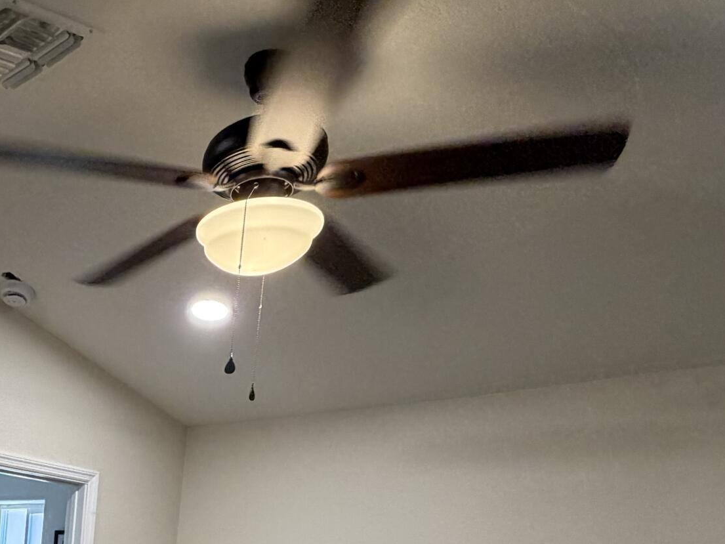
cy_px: 642
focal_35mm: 38
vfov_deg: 31.9
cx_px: -14
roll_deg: -4.4
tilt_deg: -4.9
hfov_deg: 41.9
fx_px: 796
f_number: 2.2
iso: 250
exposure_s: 1/60
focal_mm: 2.22
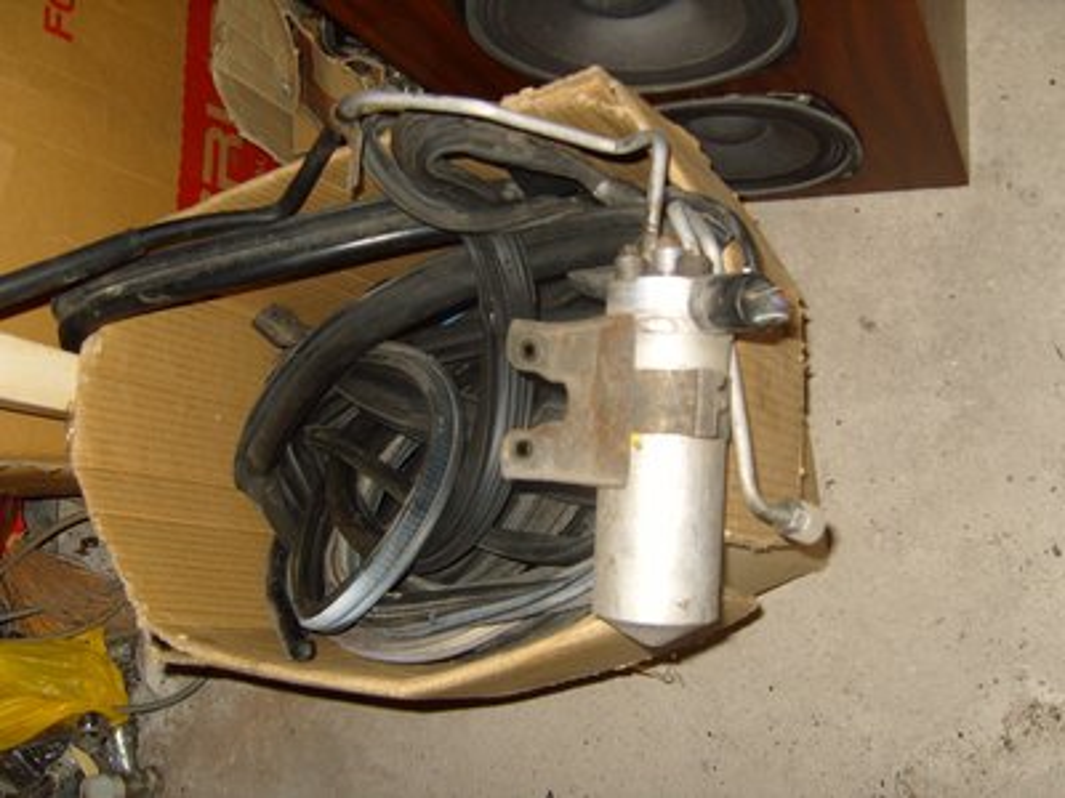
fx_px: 1077
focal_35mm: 35
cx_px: 532
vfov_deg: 40.7
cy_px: 399
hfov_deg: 52.6
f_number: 2.8
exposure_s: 1/30
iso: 100
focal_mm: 7.4
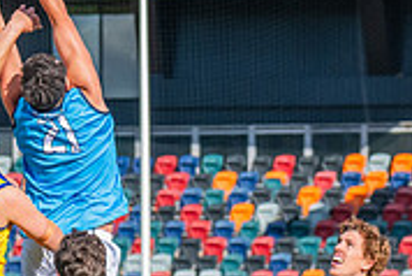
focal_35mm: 708
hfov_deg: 2.9
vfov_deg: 1.9
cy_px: 248
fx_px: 8109
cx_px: -25
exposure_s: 1/1600
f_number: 10
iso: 800
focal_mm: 195
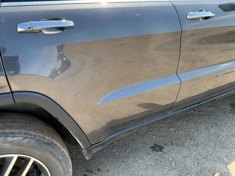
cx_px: 118
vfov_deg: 49.7
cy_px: 88
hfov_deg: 63.4
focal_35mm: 28
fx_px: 190
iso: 25
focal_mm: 3
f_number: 1.8
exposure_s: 1/274
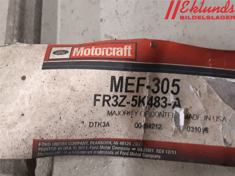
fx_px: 177
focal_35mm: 26
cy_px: 88
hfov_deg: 67.3
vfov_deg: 53.1
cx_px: 118
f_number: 1.7
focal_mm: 3.93
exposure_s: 1/50
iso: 250
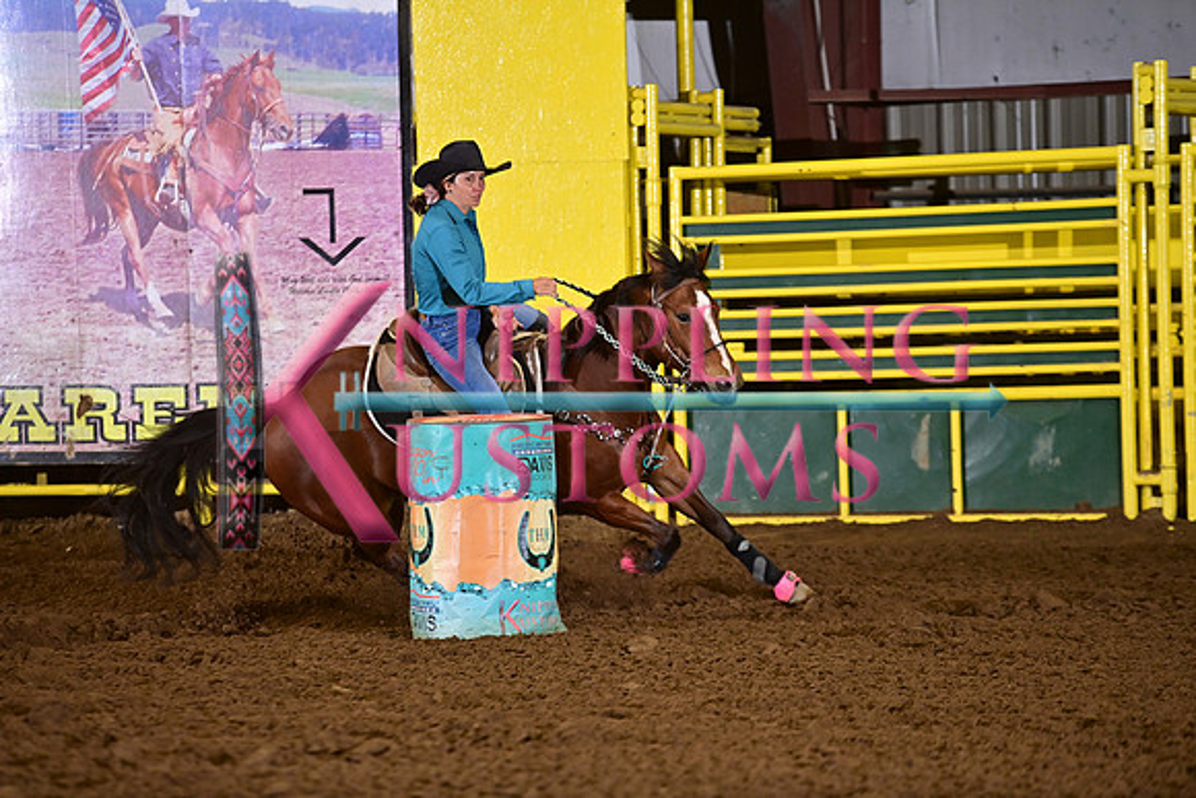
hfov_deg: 10.3
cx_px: 598
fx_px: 6646
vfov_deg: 6.9
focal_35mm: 200
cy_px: 399
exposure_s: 1/200
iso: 1250
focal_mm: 200
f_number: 3.2
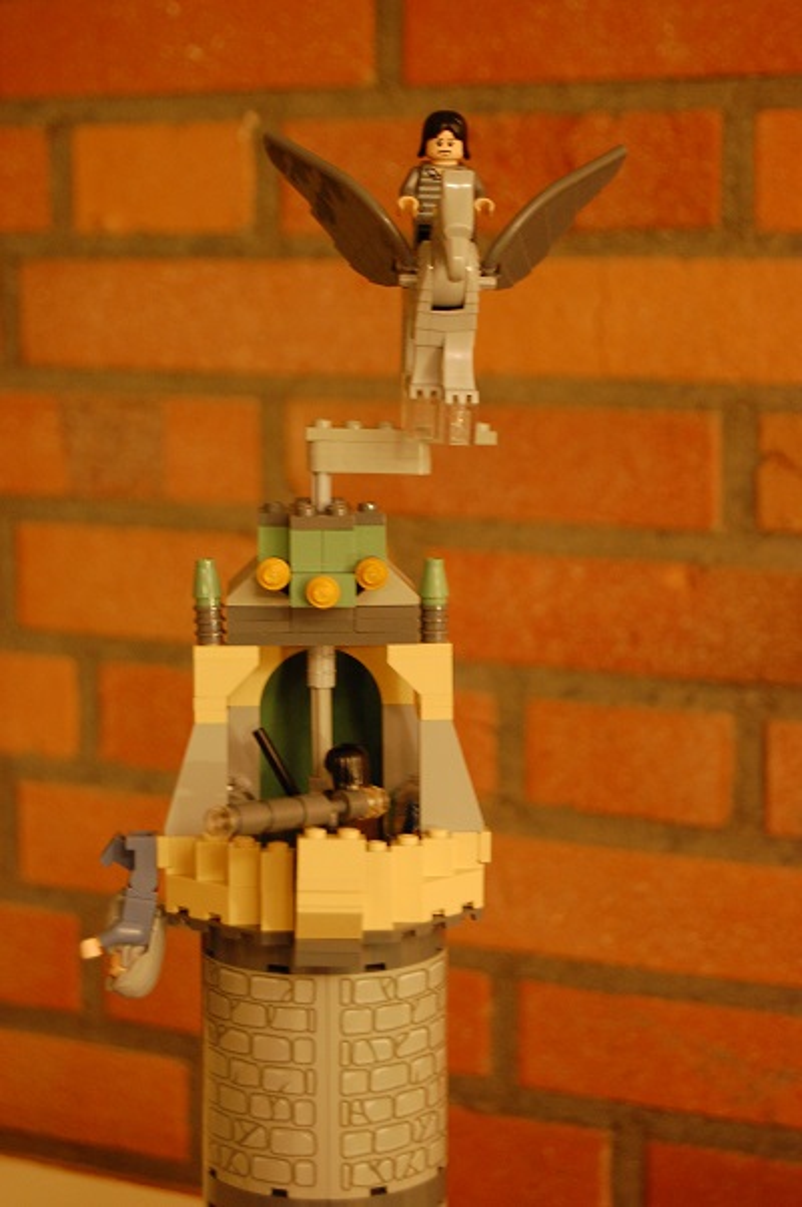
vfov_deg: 24.6
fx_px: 2763
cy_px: 604
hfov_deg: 16.5
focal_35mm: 82
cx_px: 401
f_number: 5.6
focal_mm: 55
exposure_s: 1/4
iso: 800
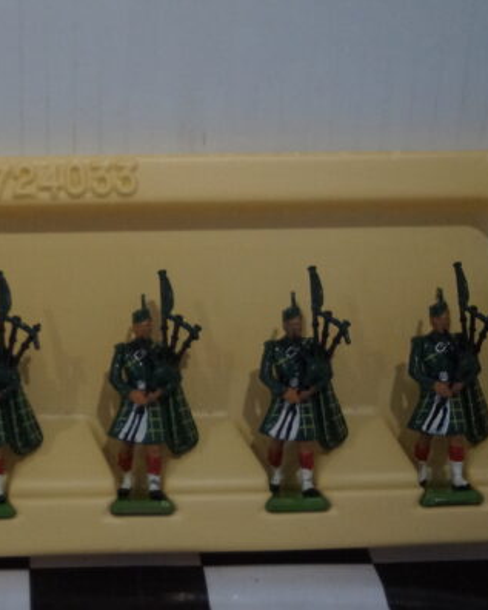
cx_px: 62
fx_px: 1348
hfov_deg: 20.2
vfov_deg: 25.5
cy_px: 305
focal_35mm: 75
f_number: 4
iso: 2500
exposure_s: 1/160
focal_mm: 35
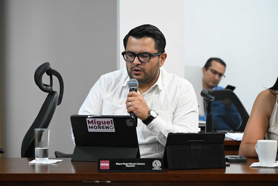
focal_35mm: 120
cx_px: 139
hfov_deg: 17.1
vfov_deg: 11.4
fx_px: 927
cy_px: 93
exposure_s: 1/100
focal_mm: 120
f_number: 5.6
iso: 5000
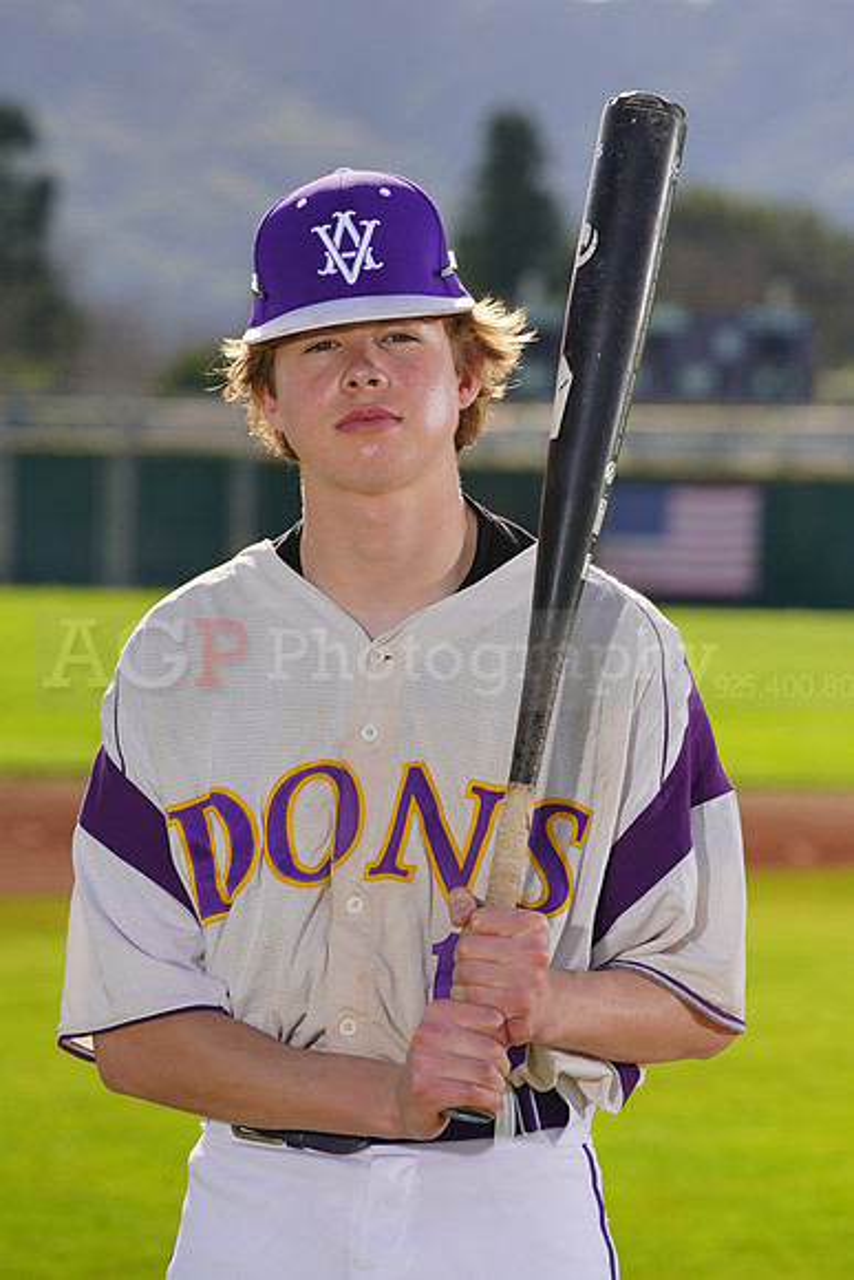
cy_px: 640
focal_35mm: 218
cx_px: 427
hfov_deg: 6.3
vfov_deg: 9.4
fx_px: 7752
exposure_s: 1/250
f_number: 9
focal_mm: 218
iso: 100
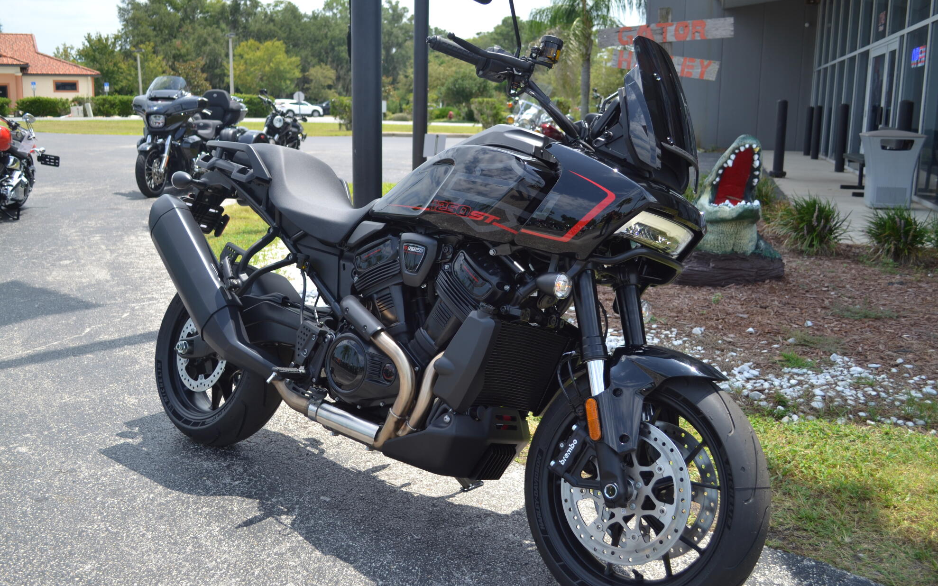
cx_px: 467
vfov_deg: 37.3
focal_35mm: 34
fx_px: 869
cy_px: 280
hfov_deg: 56.7
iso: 100
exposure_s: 1/400
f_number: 3.8
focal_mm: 22
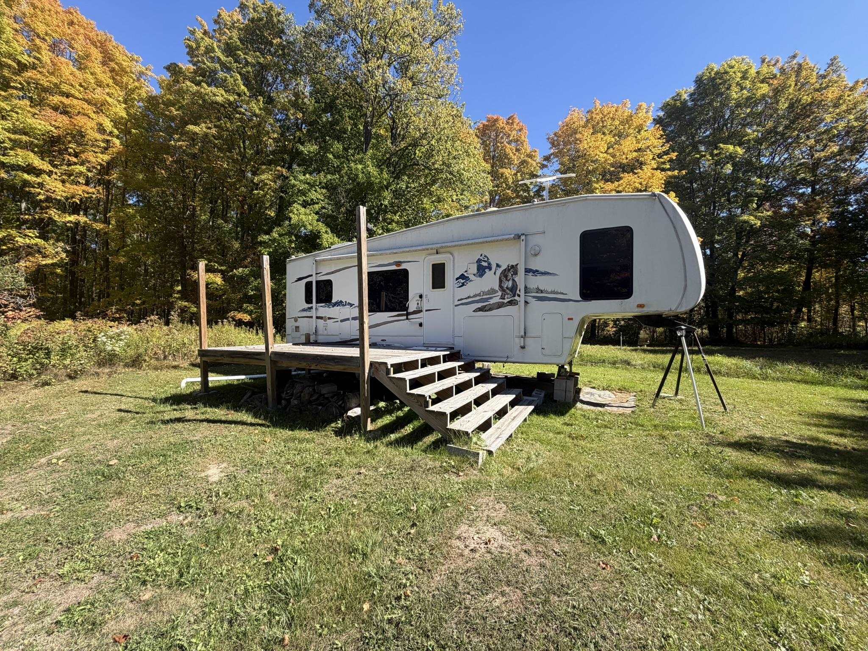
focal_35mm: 14
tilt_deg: +0.7
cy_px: 326
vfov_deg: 85.7
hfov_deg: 102.1
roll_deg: -0.9
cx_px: 434
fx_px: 351
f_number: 2.2
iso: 40
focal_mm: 2.22
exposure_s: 1/619
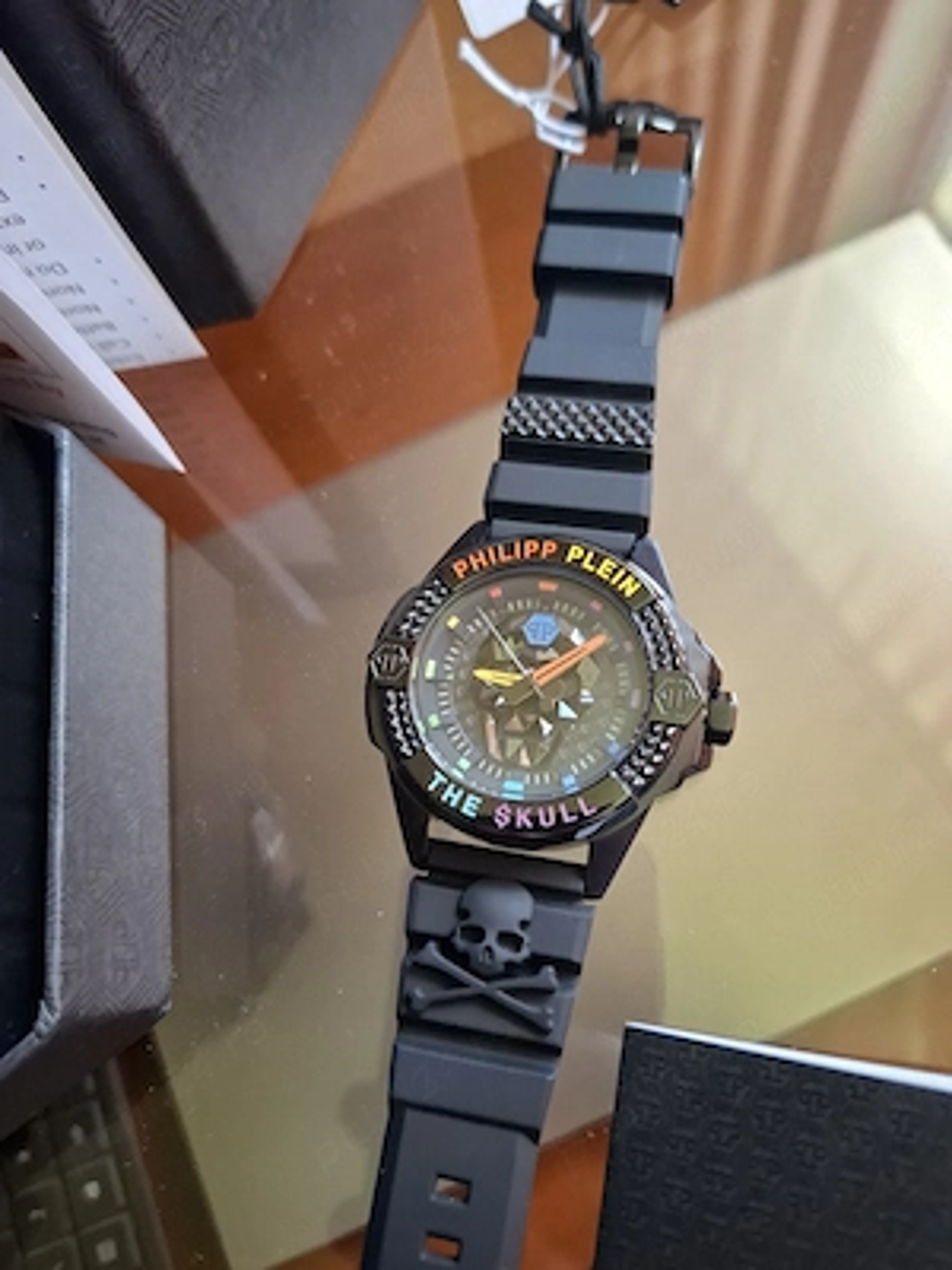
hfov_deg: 58.9
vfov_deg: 73.9
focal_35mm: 23
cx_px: 476
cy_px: 635
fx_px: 843
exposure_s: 1/100
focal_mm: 5.54
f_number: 1.8
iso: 320
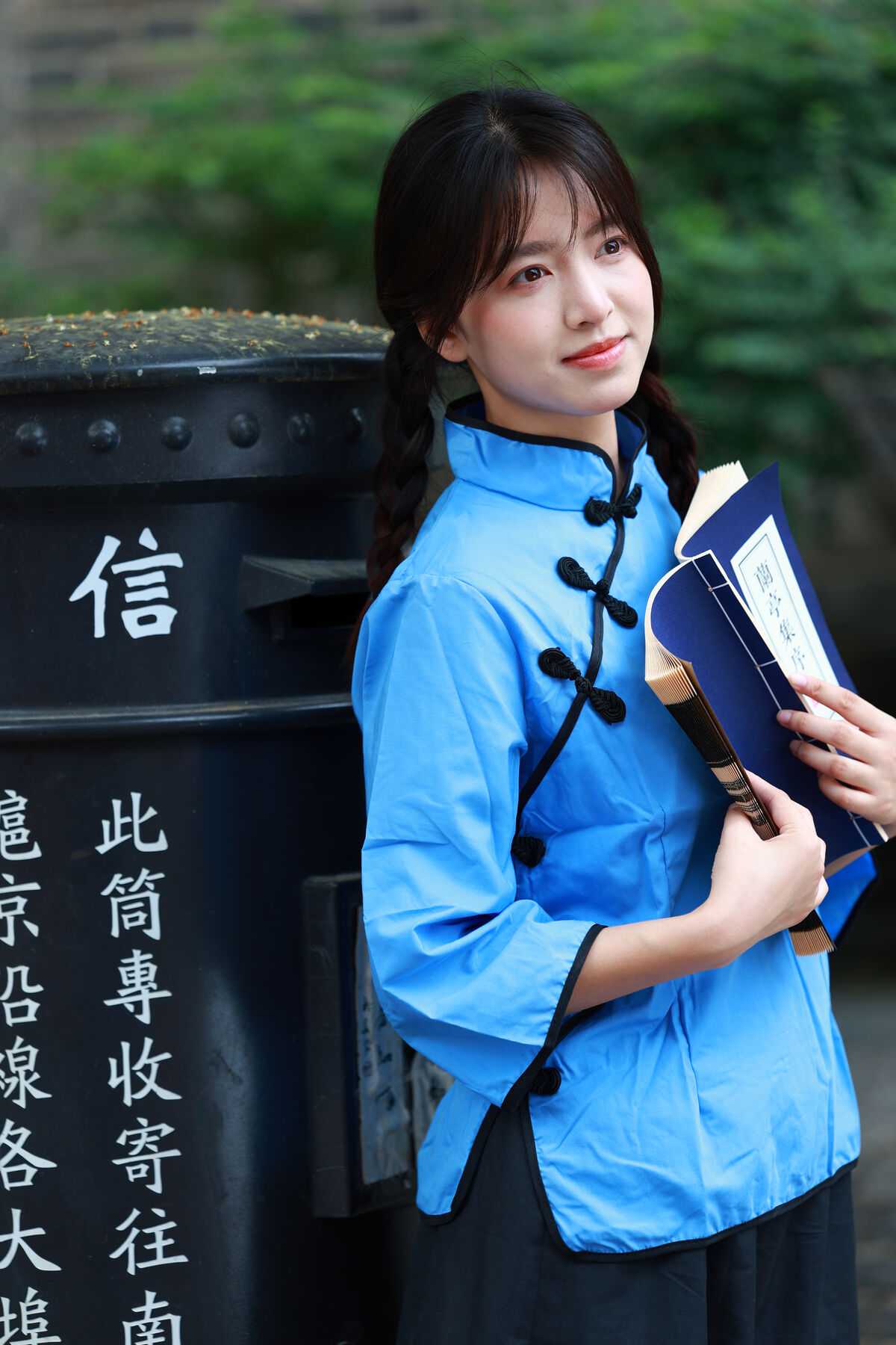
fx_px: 5002
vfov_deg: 15.3
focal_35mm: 134
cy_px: 672
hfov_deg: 10.2
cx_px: 448
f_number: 2.8
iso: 100
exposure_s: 1/250
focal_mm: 135
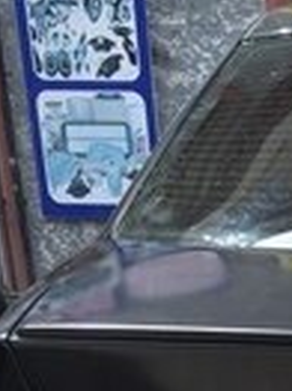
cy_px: 731
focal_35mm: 110
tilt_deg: -26.2
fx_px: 1239
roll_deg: -0.2
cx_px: 510
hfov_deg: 12.4
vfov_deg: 15.2
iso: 32
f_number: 2.2
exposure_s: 1/557
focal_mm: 4.15
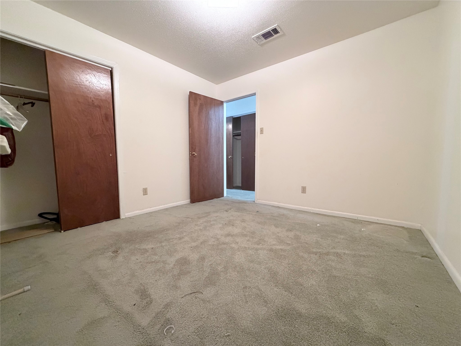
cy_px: 173
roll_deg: +1.2
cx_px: 230
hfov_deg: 102.1
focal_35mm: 14
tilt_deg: -3.4
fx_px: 186
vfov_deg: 85.7
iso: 640
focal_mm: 2.22
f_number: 2.2
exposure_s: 1/60
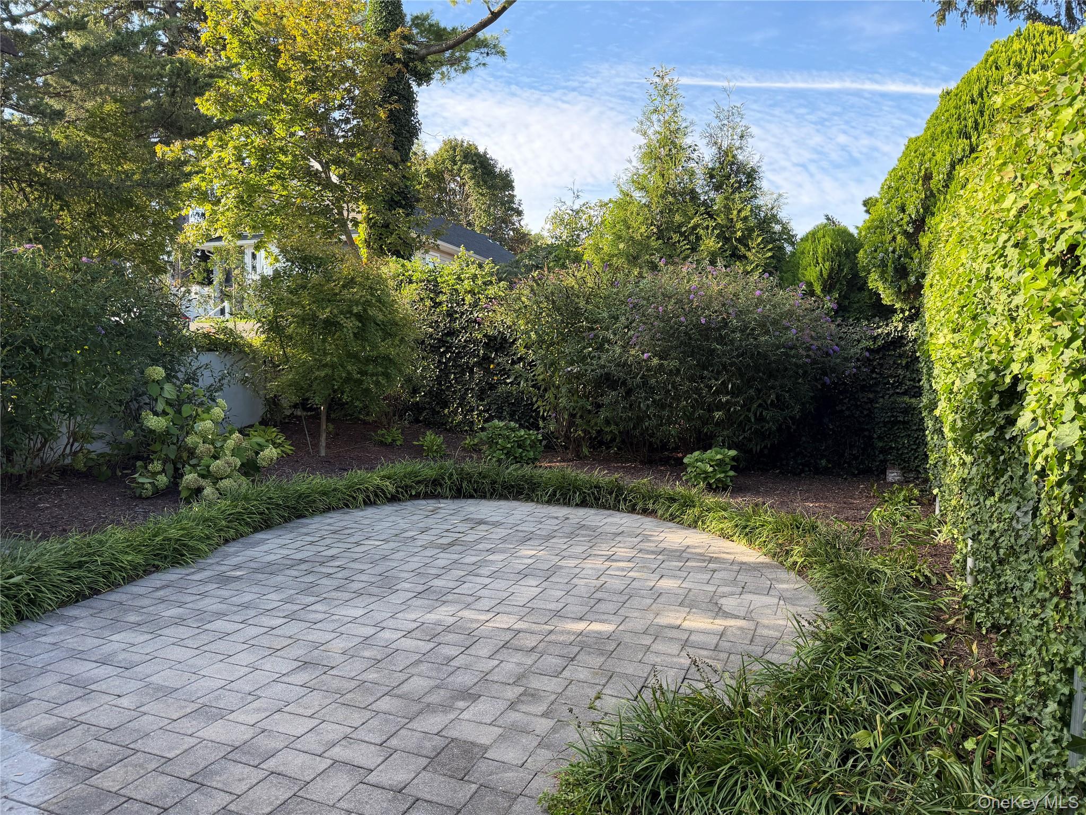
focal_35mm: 24
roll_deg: -0.9
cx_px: 543
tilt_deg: -3.8
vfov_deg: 56.8
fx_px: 753
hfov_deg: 71.6
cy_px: 408
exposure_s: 1/750
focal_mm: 6.76
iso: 100
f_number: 1.78
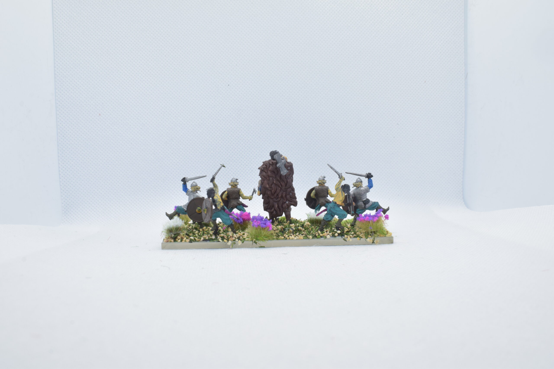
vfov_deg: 38.4
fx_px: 531
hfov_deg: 55.1
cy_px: 184
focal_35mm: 34
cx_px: 277
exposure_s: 1/60
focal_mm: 23
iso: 800
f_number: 16
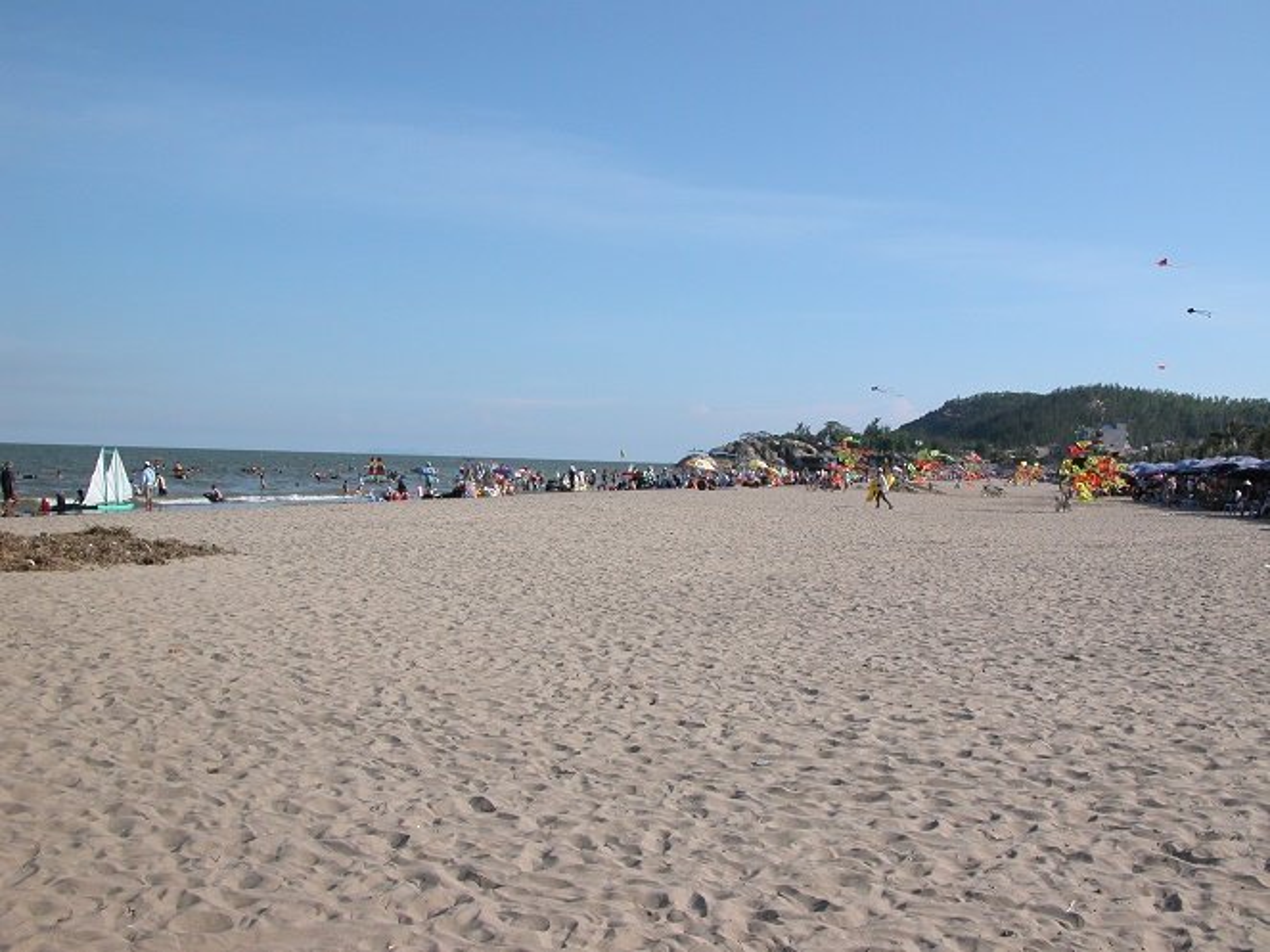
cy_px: 476
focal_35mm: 34
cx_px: 635
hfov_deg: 54.0
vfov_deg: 41.8
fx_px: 1247
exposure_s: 1/379
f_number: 6.3
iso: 100
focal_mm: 8.9
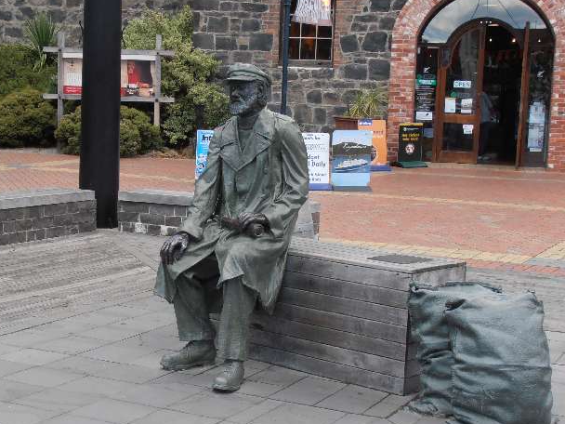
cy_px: 254
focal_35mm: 75
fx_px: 1224
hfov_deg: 26.0
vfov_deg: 19.6
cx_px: 254
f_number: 4.5
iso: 80
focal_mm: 10.04
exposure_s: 1/200
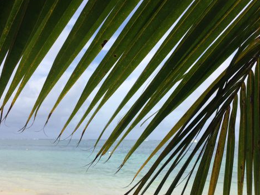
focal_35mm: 40
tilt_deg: +5.5
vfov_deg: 35.9
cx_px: 124
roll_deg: -1.1
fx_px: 300
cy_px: 108
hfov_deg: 46.8
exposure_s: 1/1786
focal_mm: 4.15
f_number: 2.2
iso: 32
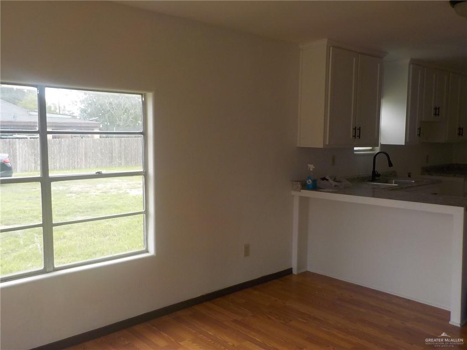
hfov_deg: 60.0
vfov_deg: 46.8
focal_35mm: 30
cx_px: 234
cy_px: 175
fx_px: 405
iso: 125
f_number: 3.3
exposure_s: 1/200
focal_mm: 4.1
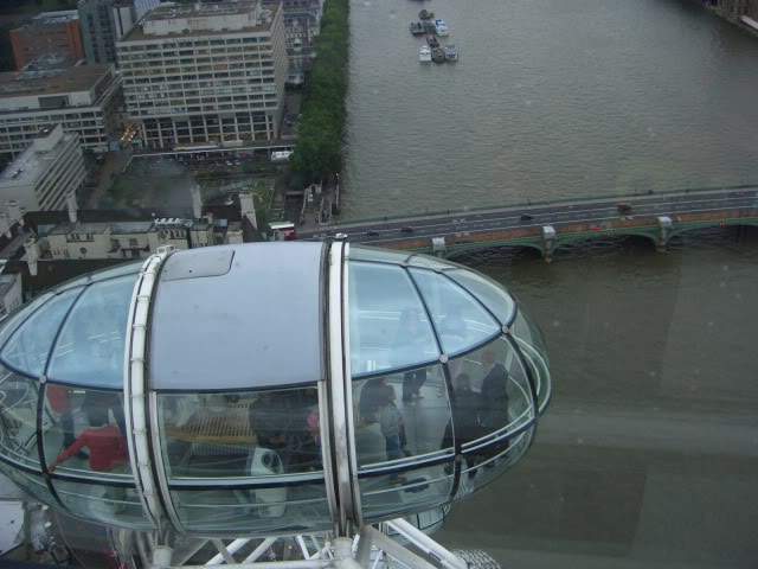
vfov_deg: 36.8
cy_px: 284
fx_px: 854
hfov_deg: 47.9
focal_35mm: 39
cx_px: 379
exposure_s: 1/50
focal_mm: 8
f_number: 2.8
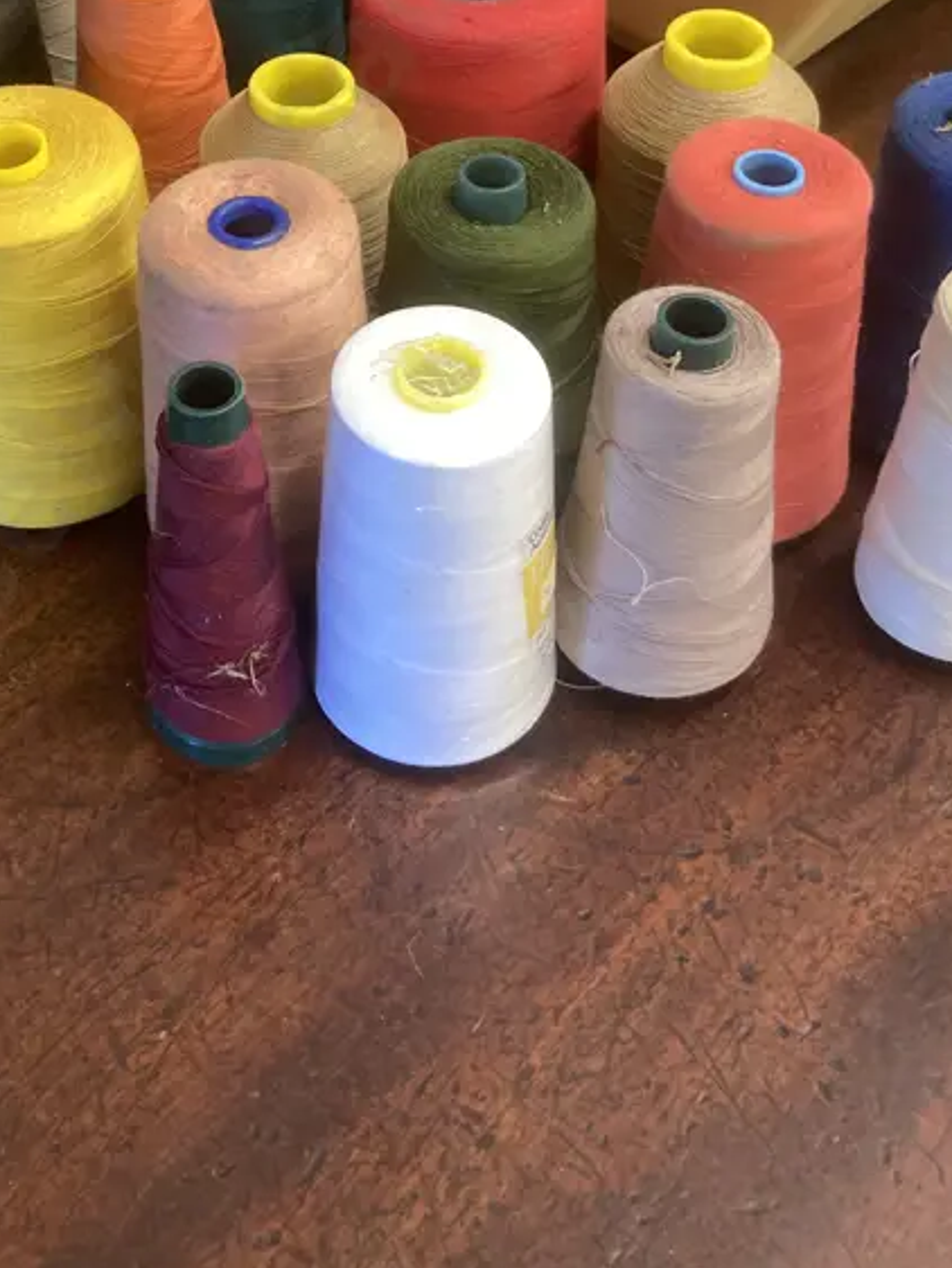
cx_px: 298
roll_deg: +0.8
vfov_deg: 35.5
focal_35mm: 51
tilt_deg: -36.0
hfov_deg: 28.3
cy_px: 151
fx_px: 1869
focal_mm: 3.99
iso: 160
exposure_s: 1/50
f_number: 1.8
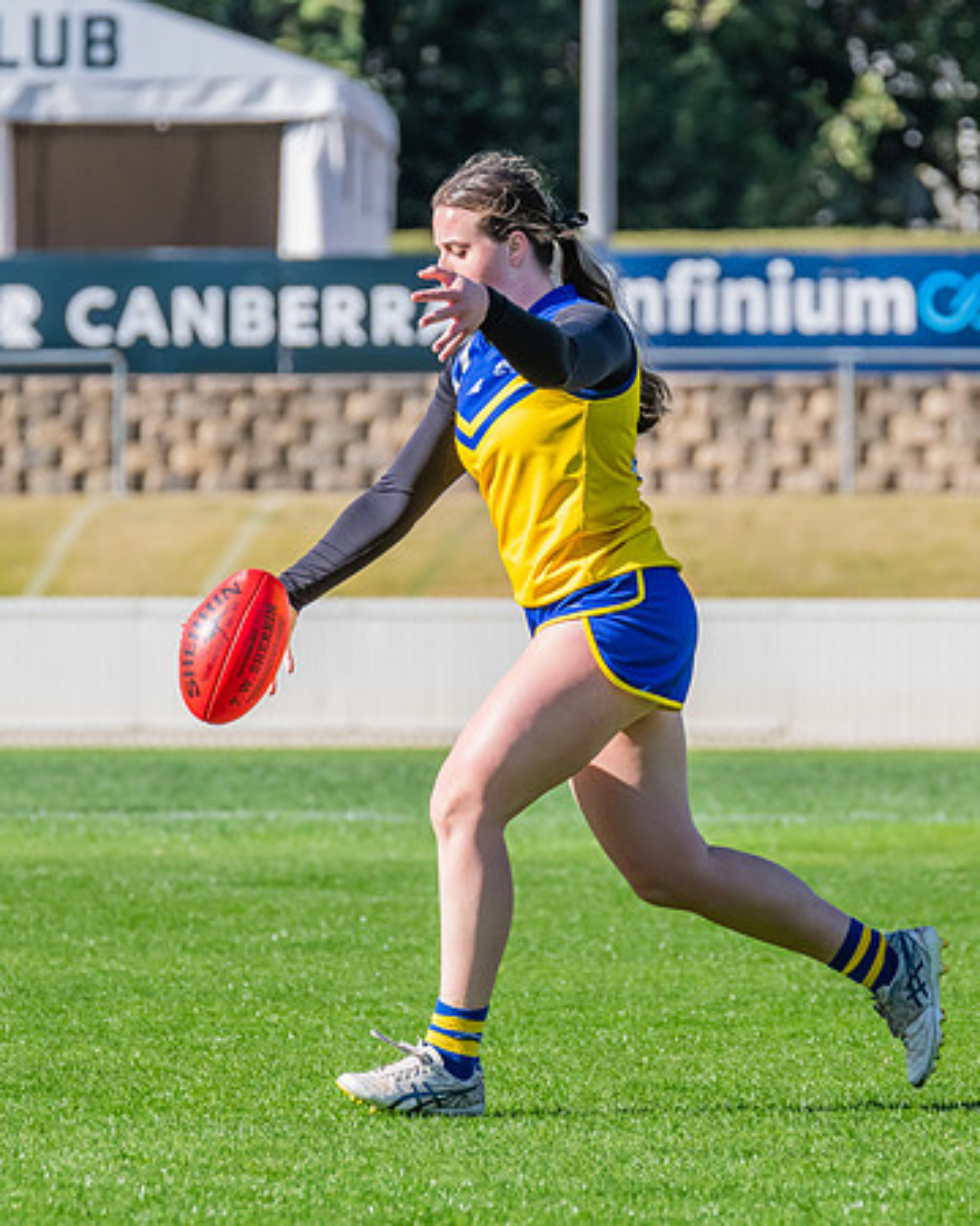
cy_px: 538
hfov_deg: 2.8
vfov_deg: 3.6
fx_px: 19706
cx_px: 569
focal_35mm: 544
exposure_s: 1/1250
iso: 800
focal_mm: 310
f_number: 10
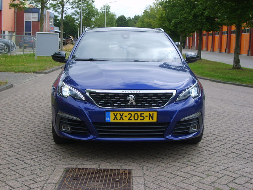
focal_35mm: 52
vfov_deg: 28.0
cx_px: 126
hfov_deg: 36.8
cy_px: 95
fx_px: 380
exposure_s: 1/250
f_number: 3.3
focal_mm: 8.7
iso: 50
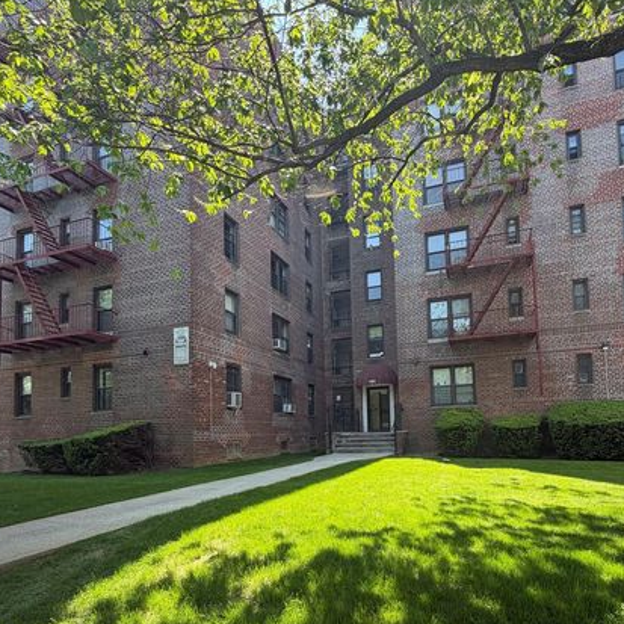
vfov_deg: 72.6
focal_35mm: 20
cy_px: 416
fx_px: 408
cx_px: 354
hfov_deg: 74.5
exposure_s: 1/198
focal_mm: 2.22
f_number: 2.2
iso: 40
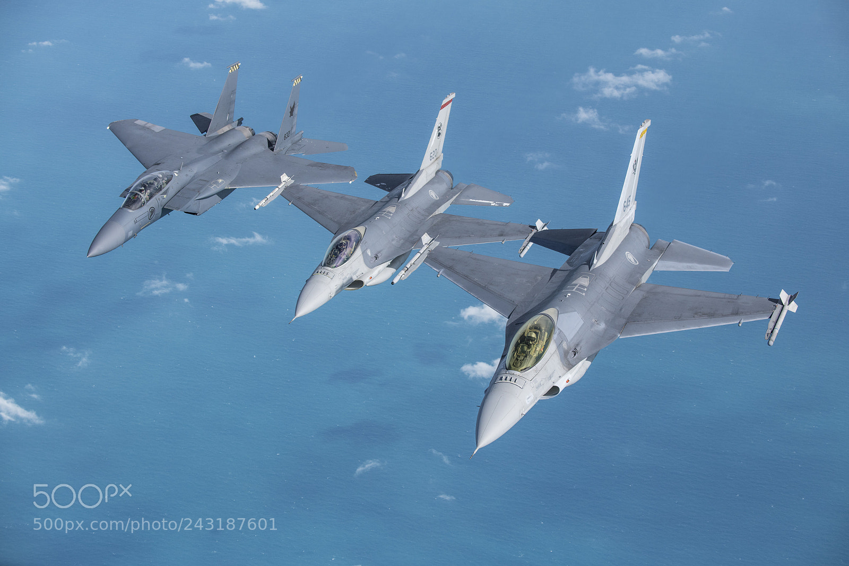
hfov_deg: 25.4
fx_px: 1886
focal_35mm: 80
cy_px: 283
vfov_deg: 17.1
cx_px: 424
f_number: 8
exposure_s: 1/1600
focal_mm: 80
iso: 360
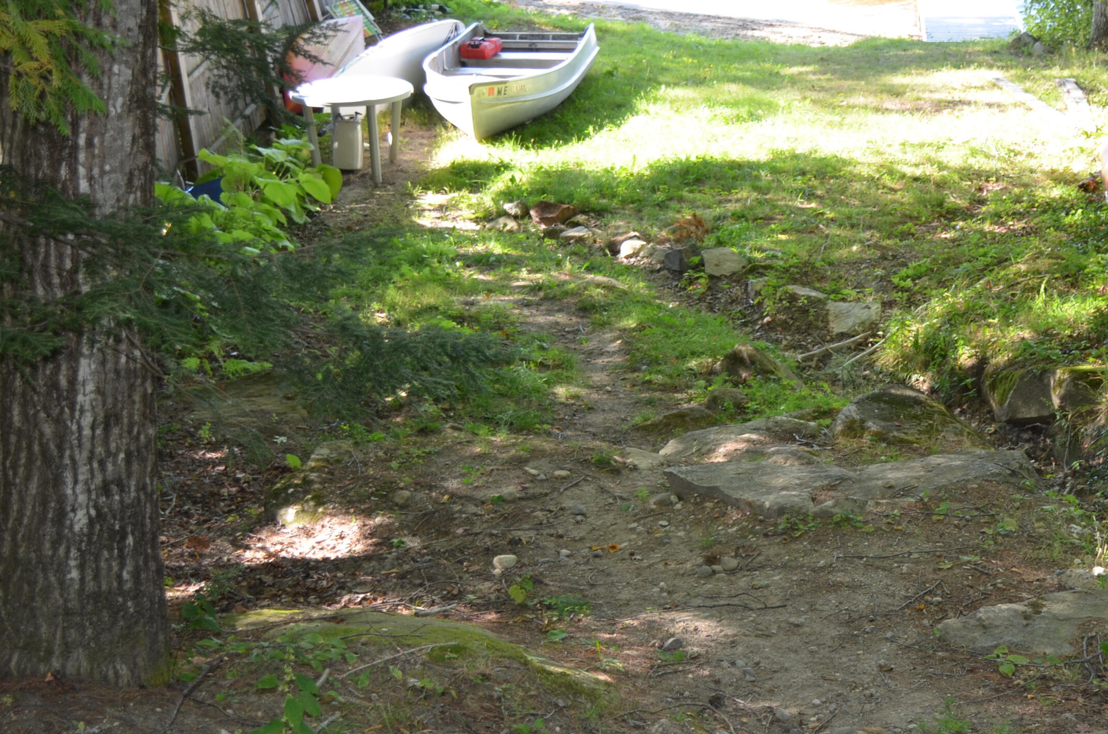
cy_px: 418
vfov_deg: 20.2
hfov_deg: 29.8
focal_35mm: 67
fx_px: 2058
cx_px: 766
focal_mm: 32
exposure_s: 1/125
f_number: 4.8
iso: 400
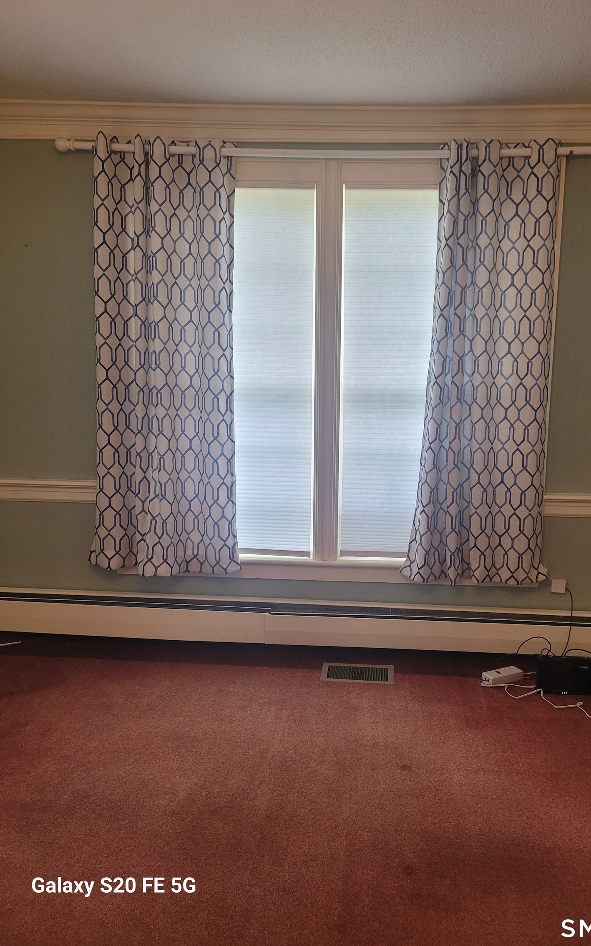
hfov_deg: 44.4
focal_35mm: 28
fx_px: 722
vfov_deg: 66.5
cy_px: 466
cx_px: 346
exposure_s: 1/120
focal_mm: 5.4
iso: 160
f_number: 1.8
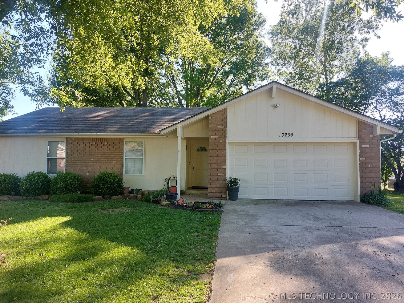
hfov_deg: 71.6
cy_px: 152
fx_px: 280
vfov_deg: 56.8
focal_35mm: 24
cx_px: 202
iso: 25
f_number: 1.8
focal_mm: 5.23
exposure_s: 1/179
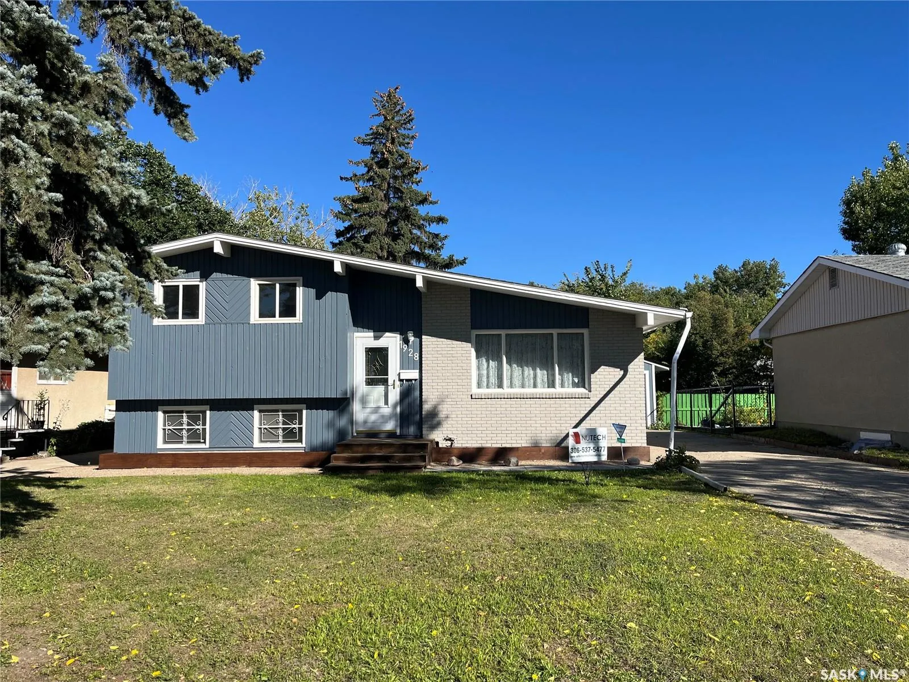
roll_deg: +0.2
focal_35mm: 26
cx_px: 454
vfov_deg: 53.1
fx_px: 683
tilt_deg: +4.4
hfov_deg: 67.3
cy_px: 341
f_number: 1.6
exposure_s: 1/3311
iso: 50
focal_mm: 5.1
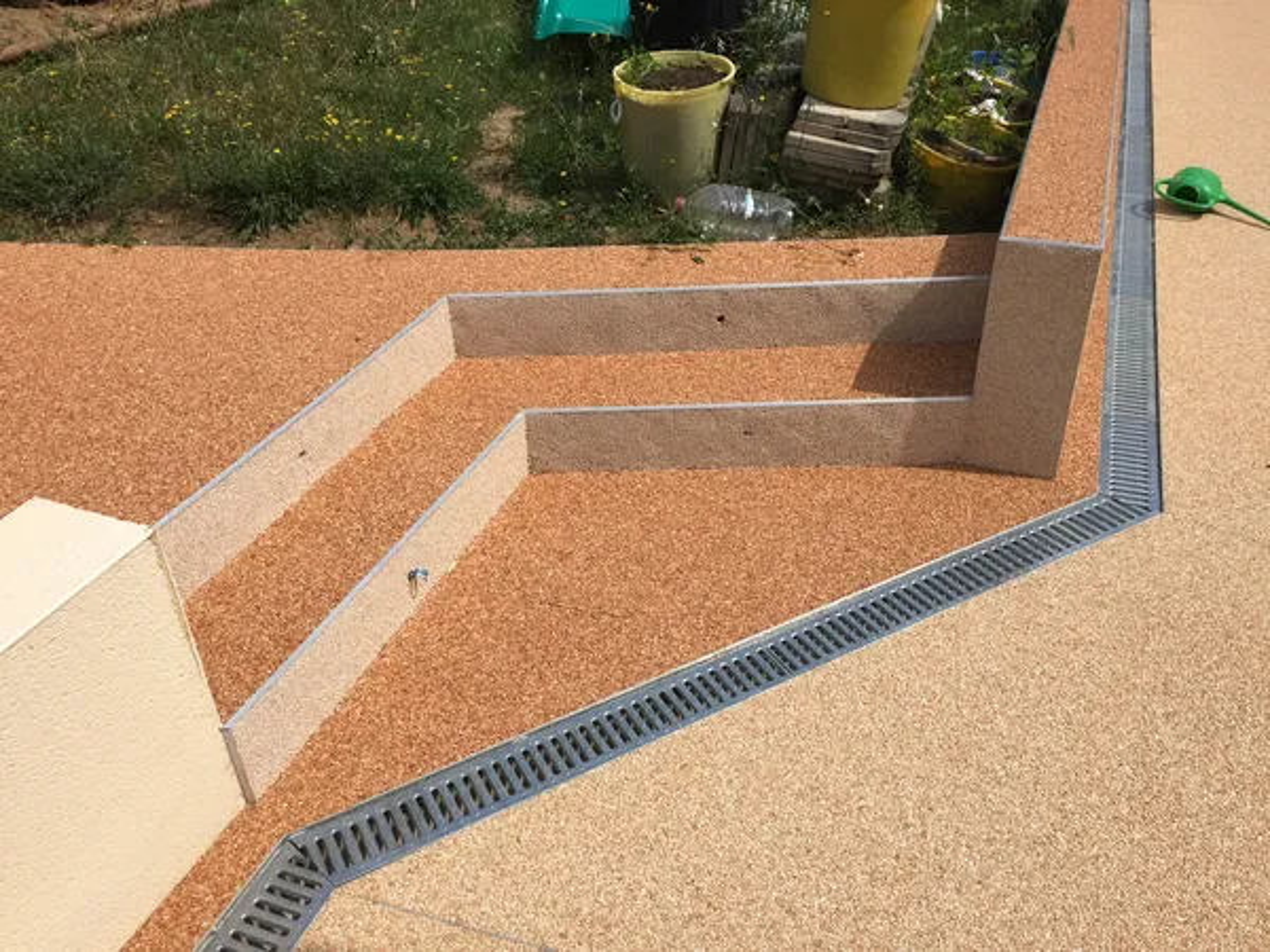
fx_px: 1064
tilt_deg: -34.0
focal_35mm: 29
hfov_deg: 61.7
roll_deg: +0.8
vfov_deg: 48.2
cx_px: 635
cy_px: 476
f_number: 2.2
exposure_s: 1/2639
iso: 32
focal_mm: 4.15
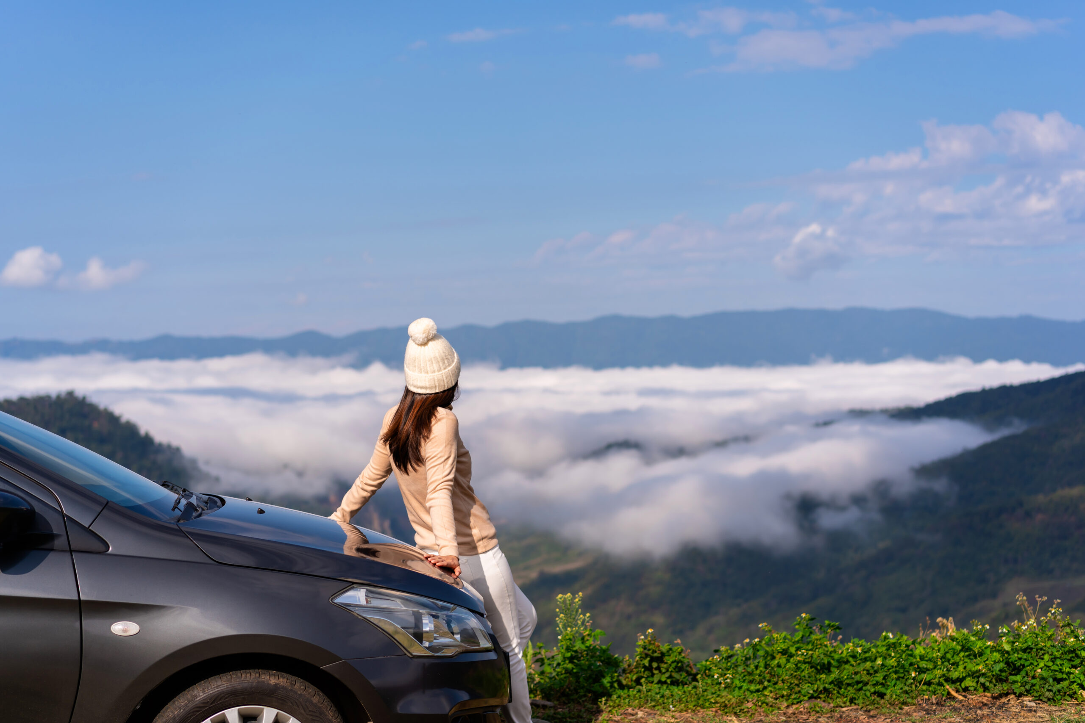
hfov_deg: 36.2
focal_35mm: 55
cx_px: 542
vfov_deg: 24.6
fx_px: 1658
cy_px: 362
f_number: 2.8
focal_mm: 55
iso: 100
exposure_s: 1/4000
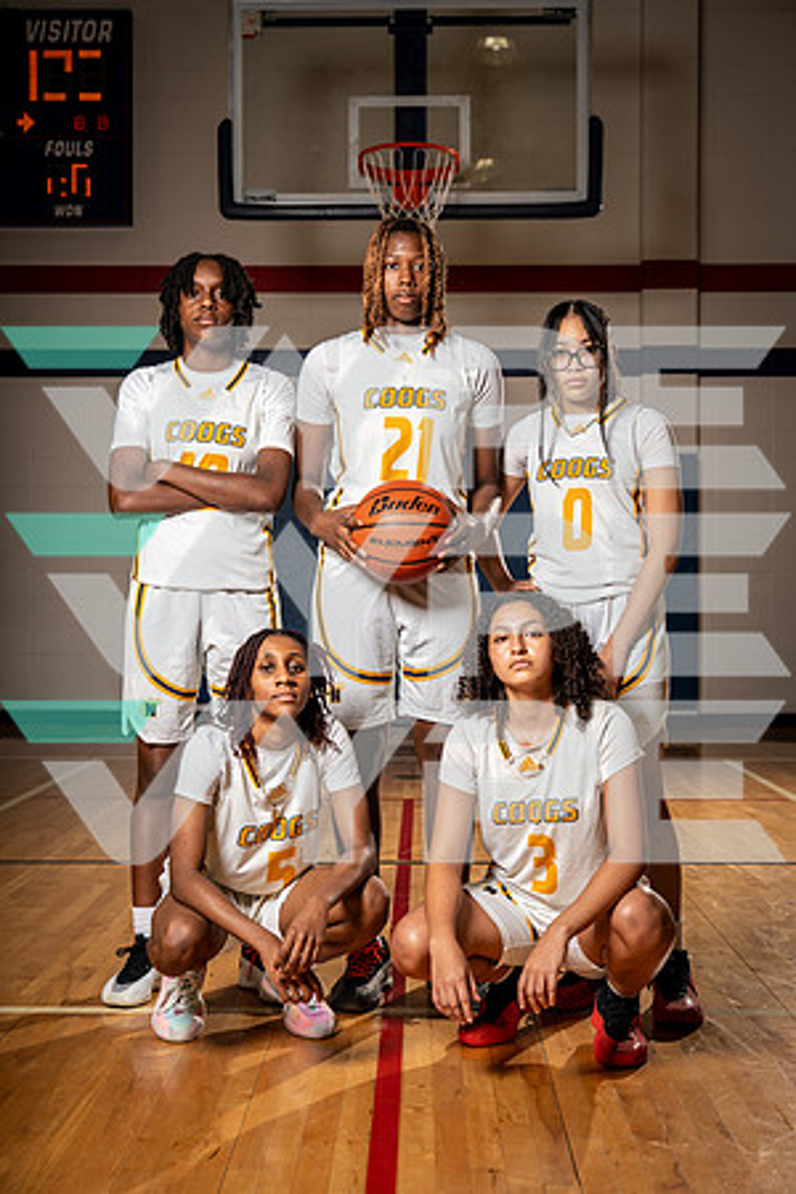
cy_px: 597
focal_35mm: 48
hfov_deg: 28.1
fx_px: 1592
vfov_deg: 41.1
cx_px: 398
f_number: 5.6
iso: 125
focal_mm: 48
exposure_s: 1/250
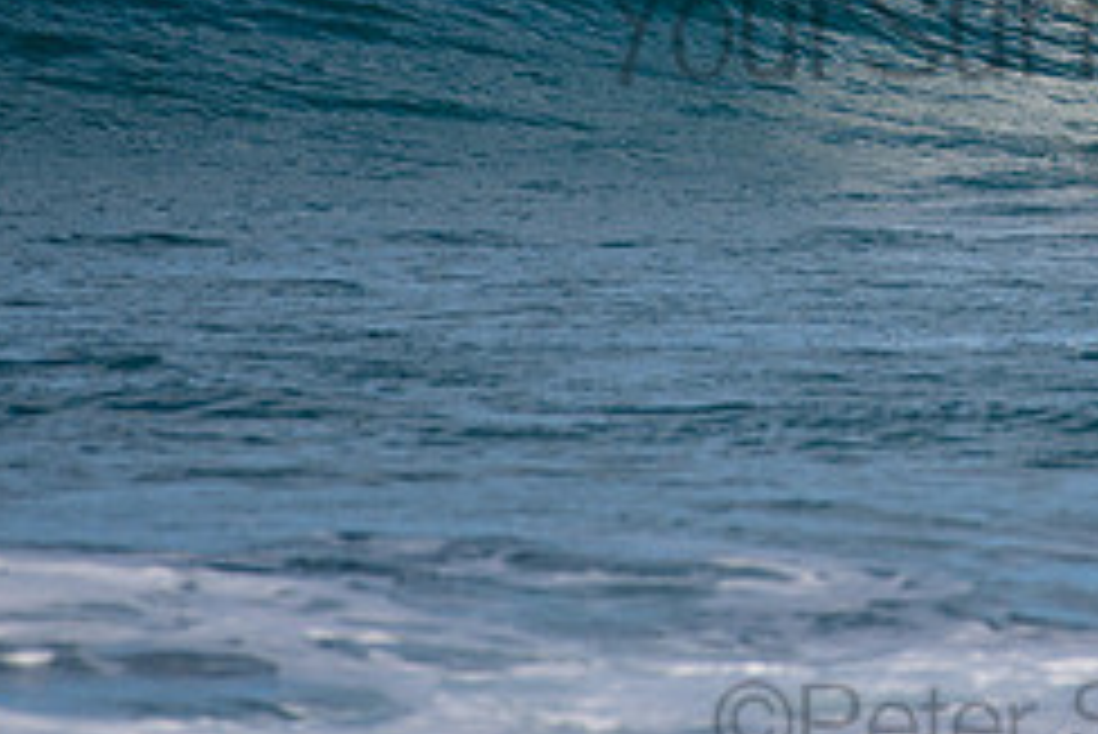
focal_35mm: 1458
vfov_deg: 0.9
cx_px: 1098
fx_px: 44494
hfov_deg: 1.4
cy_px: -48
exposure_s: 1/2000
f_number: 5.6
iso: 160
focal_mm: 500
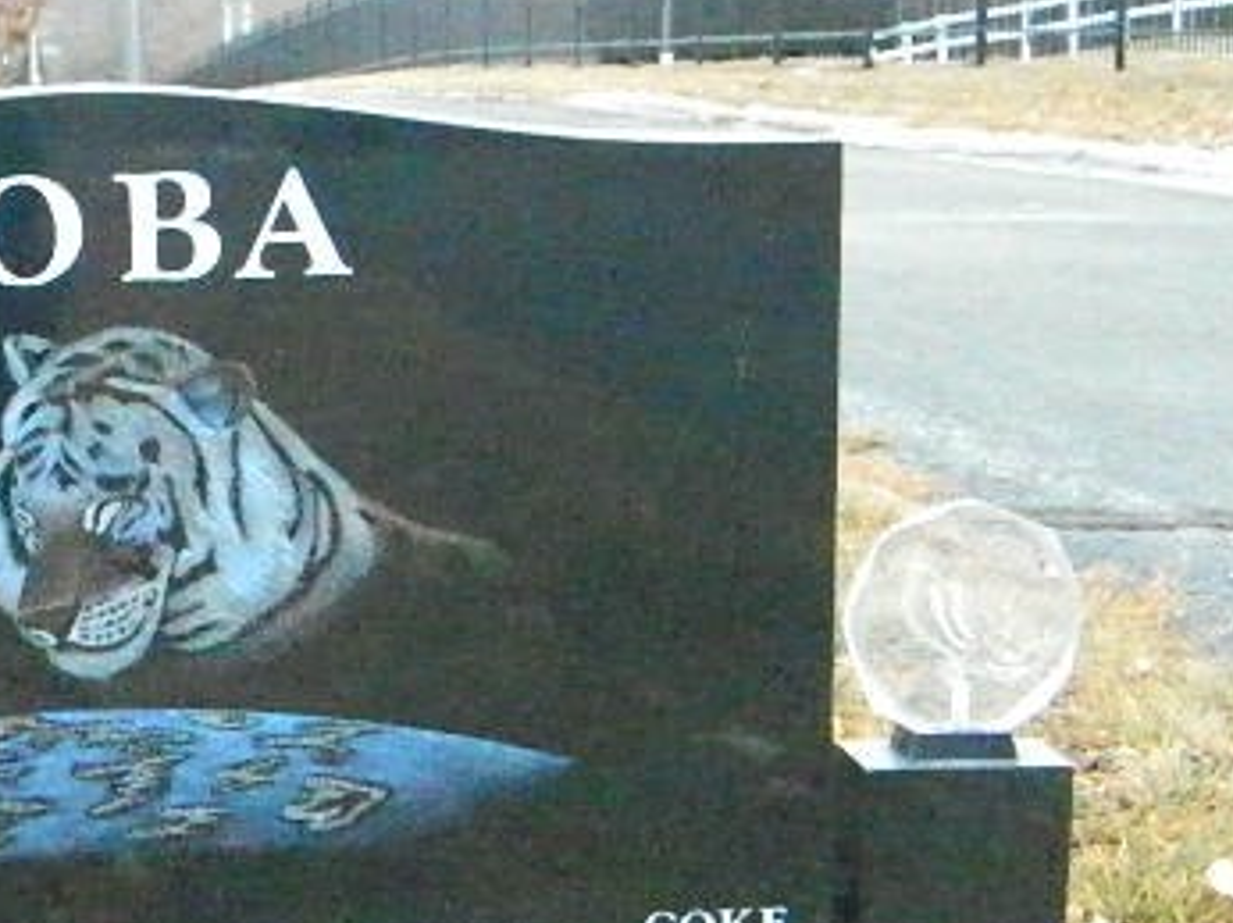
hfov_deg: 22.0
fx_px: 3097
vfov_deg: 16.9
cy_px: 577
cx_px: 132
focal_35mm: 87
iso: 6400
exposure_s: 1/800
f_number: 10.2
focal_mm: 8.4
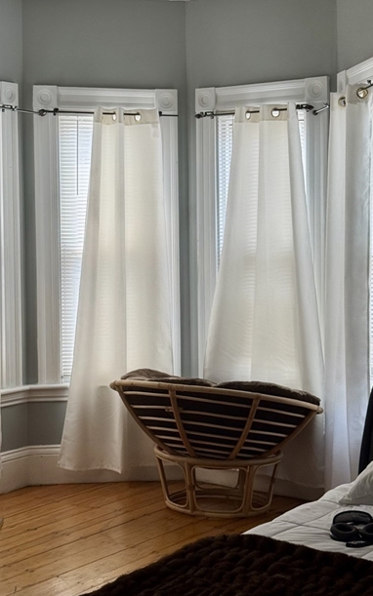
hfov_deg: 20.3
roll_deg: +0.2
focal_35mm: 64
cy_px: 236
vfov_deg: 31.9
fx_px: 1041
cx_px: 165
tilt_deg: -1.6
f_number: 1.78
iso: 50
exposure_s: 1/166
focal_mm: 6.76
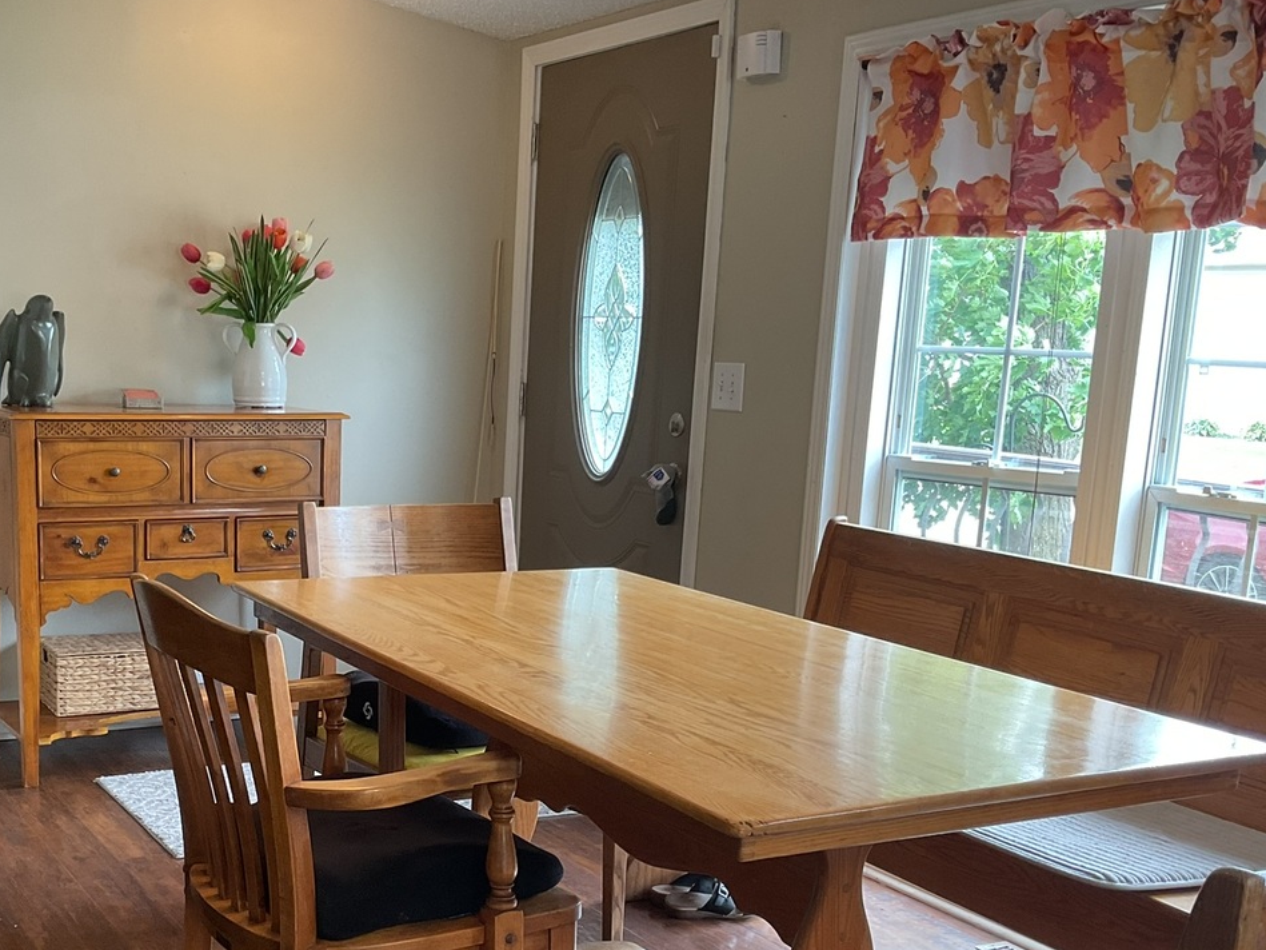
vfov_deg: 32.5
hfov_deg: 42.2
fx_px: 1609
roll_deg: -2.3
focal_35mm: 44
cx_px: 392
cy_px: 668
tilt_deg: -13.1
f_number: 1.8
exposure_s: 1/60
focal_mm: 3
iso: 64
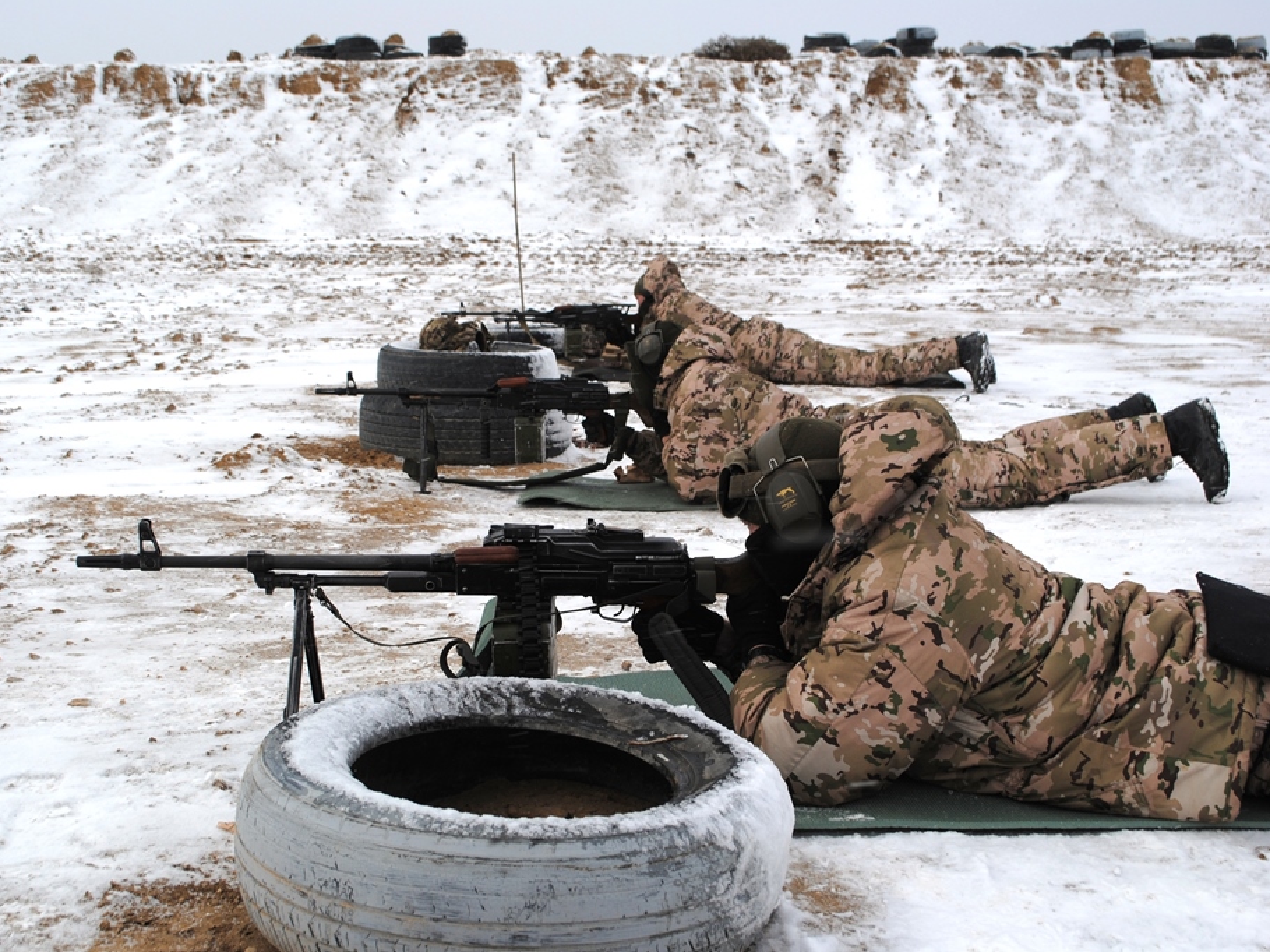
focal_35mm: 52
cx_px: 575
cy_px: 475
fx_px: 1907
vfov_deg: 28.0
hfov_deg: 36.8
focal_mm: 32
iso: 100
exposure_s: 1/250
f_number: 8
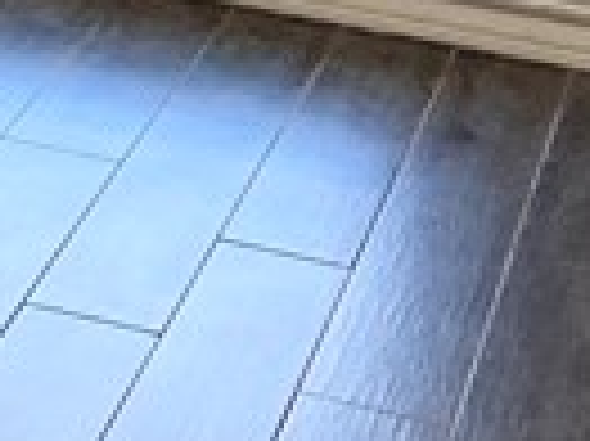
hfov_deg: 8.0
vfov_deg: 6.9
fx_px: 3457
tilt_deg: -6.1
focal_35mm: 203
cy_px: -598
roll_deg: -2.7
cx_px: -1342
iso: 100
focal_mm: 5.7
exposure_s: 1/120
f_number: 1.5
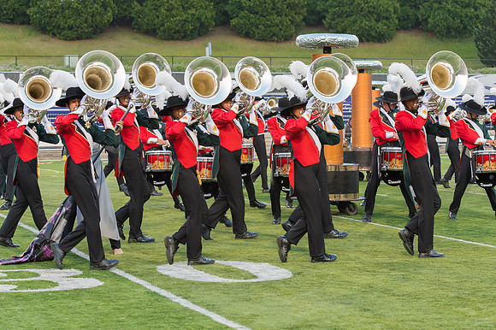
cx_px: 270
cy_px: 144
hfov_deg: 20.0
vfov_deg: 13.4
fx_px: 1408
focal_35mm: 102
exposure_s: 1/640
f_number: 5
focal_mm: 86
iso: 3200
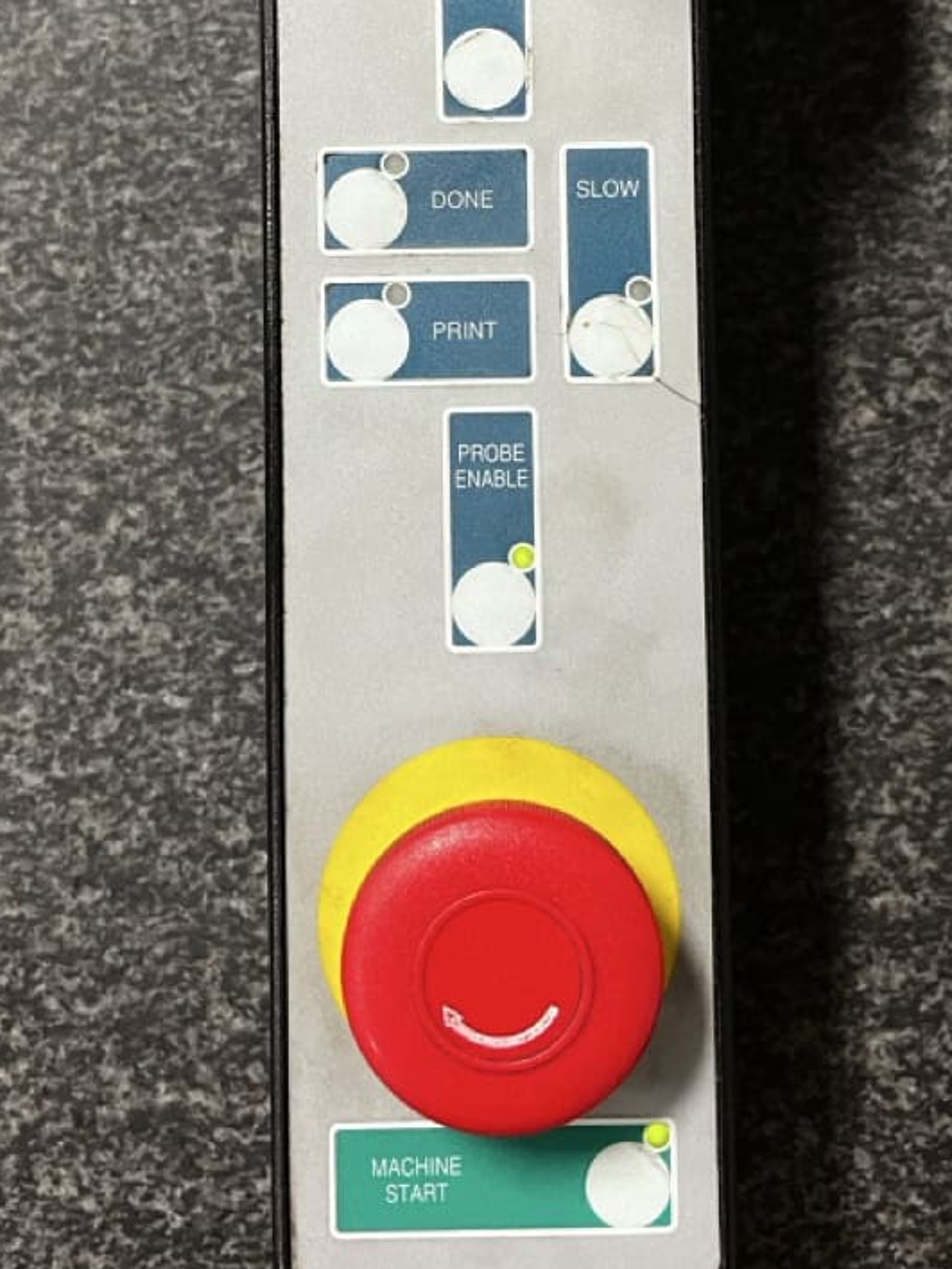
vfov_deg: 38.6
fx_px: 1723
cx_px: 450
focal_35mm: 47
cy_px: 224
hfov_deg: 30.9
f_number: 1.6
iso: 250
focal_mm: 5.1
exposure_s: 1/60
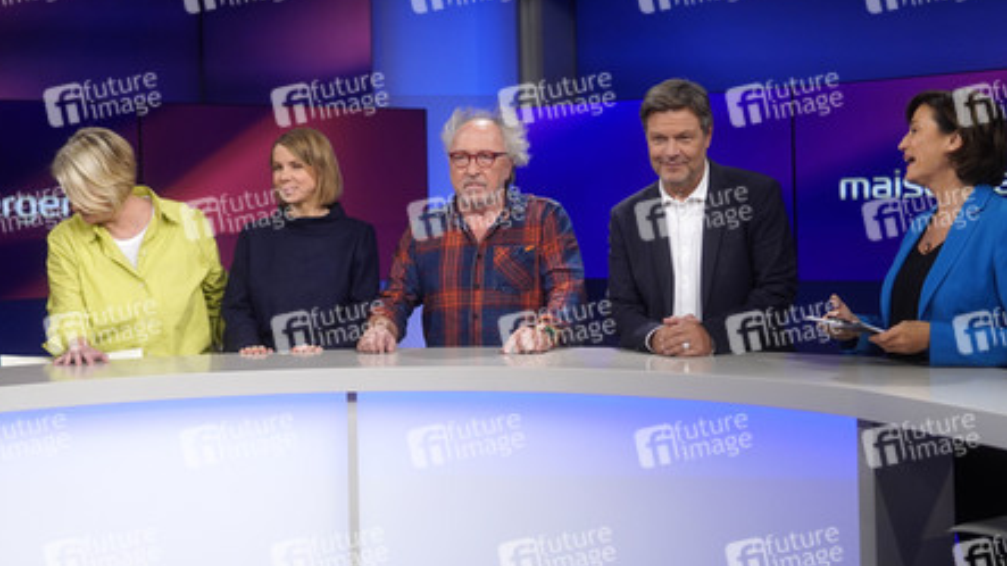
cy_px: 270
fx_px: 1281
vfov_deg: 24.9
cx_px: 497
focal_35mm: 48
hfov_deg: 42.9
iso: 640
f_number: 1.4
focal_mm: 30
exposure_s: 1/800
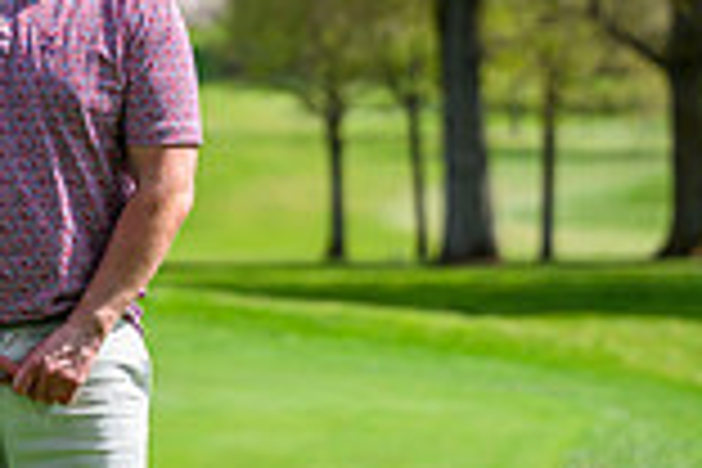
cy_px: 218
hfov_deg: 5.0
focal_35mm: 410
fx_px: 7994
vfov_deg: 3.4
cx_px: -585
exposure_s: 1/2500
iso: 500
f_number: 4
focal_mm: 110
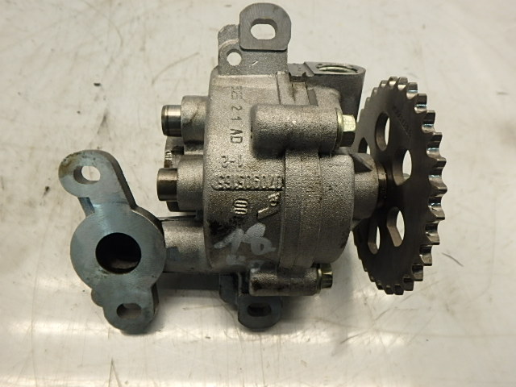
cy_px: 194
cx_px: 258
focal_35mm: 24
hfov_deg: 71.6
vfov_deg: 56.8
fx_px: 358
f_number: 3.9
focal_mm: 4.2
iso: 200
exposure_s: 1/50
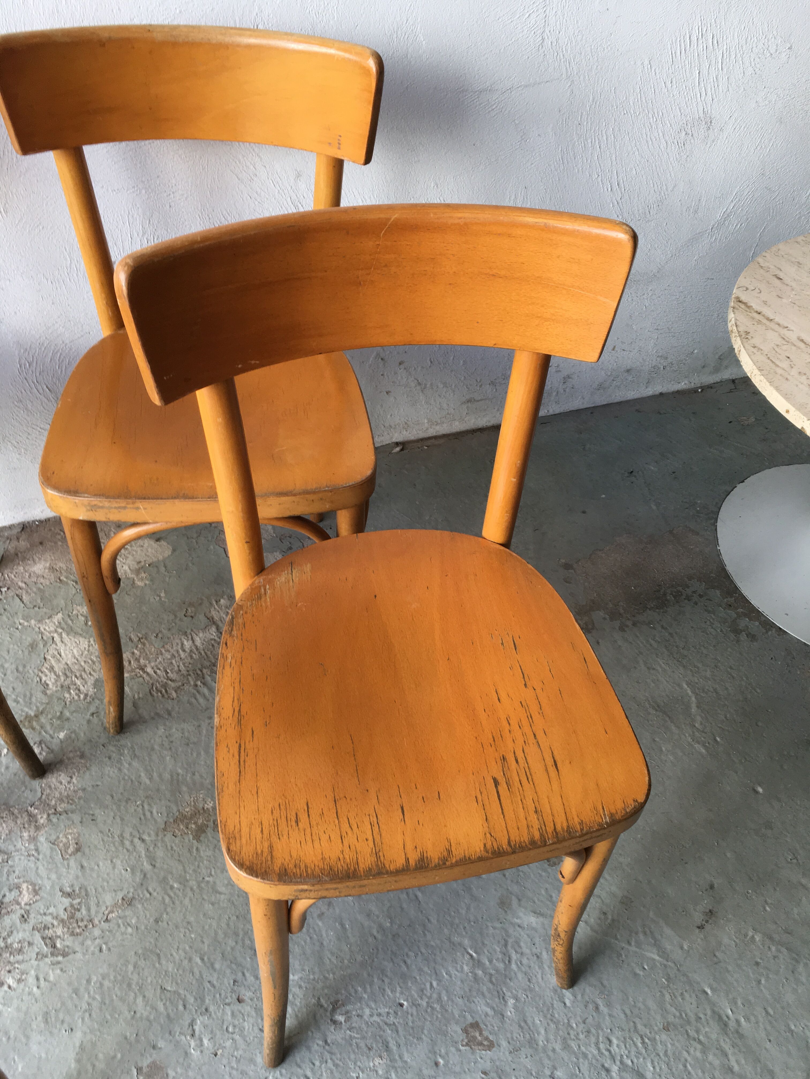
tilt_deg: -50.2
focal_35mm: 29
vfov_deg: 61.7
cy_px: 540
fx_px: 905
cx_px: 405
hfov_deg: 48.2
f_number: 2.2
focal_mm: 4.15
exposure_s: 1/100
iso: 40
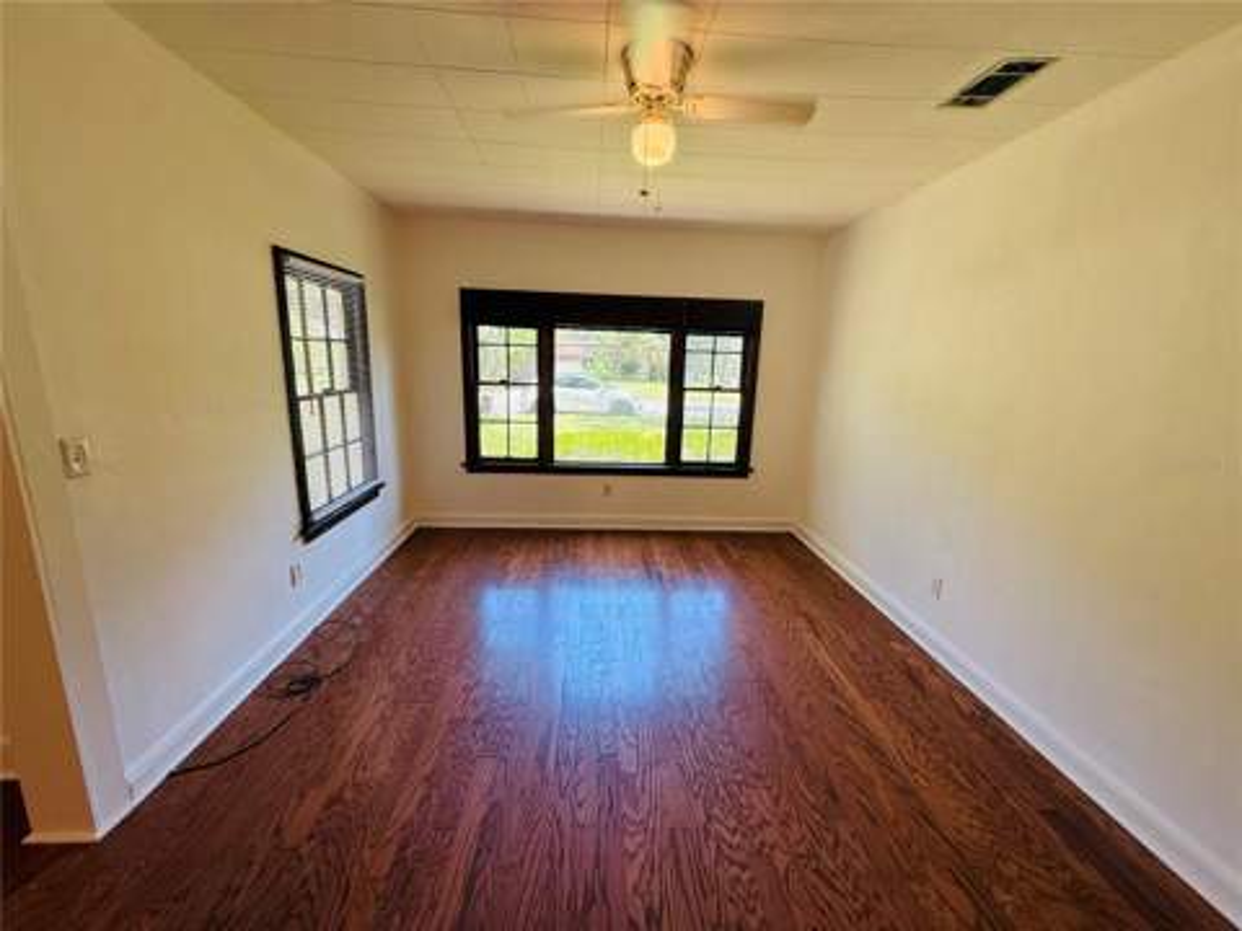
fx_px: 502
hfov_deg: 102.1
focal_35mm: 14
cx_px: 621
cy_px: 466
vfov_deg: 85.7
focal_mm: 2.22
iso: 100
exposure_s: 1/120
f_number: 2.2
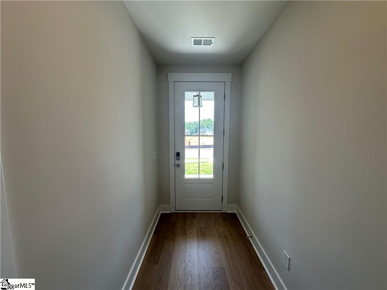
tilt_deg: -5.2
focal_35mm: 14
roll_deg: -1.3
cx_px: 194
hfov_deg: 102.1
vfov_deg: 85.7
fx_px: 157
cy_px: 145
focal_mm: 2.22
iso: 64
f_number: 2.2
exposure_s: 1/120
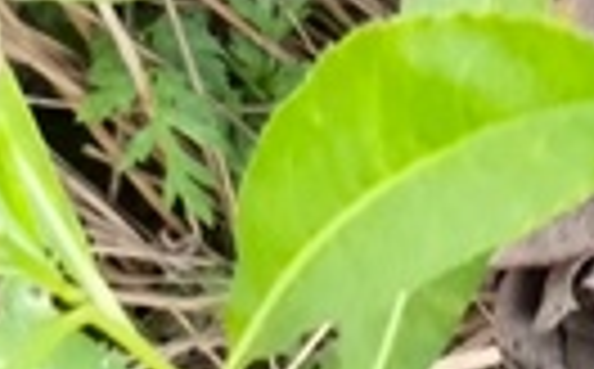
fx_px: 5204
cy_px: 1148
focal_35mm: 322
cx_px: 1420
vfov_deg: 3.9
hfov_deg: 6.2
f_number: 1.7
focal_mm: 4.71
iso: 160
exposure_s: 1/50
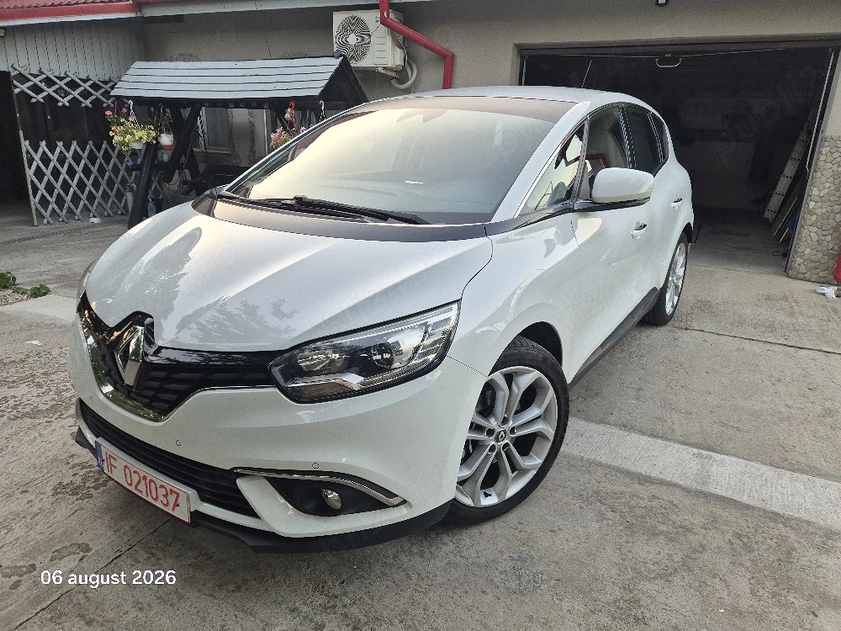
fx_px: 559
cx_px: 420
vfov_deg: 58.9
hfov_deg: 73.9
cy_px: 316
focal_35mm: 23
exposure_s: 1/182
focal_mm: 5.4
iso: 100
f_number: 1.8
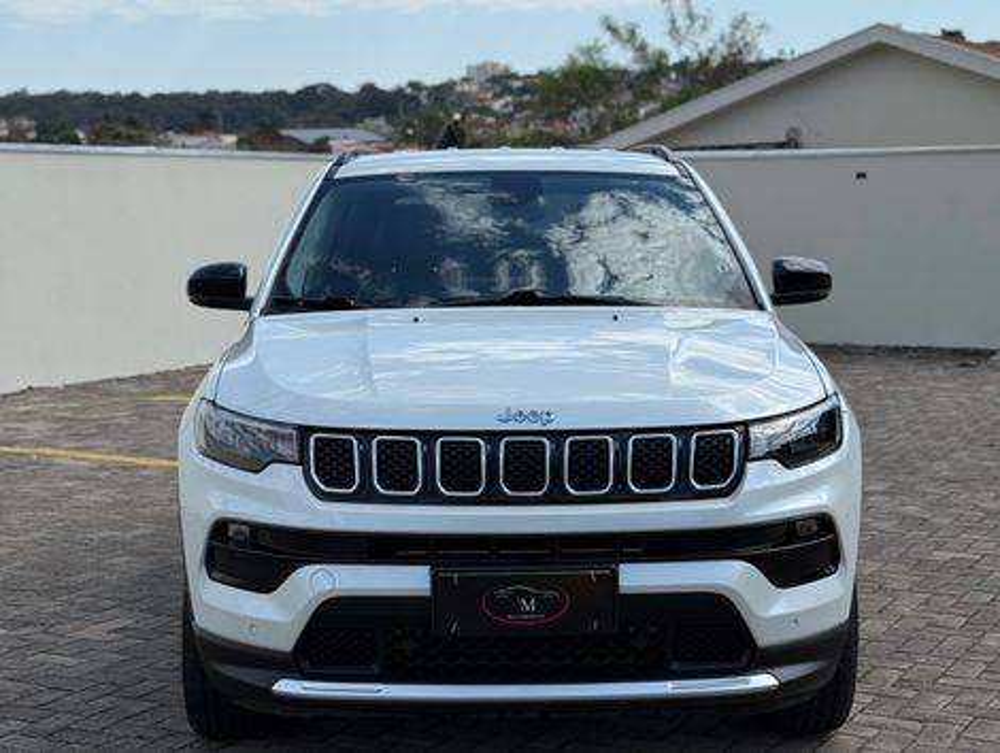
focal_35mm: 48
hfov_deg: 39.6
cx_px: 500
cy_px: 376
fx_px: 1389
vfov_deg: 30.3
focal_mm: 6.76
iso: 64
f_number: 1.78
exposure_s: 1/4587
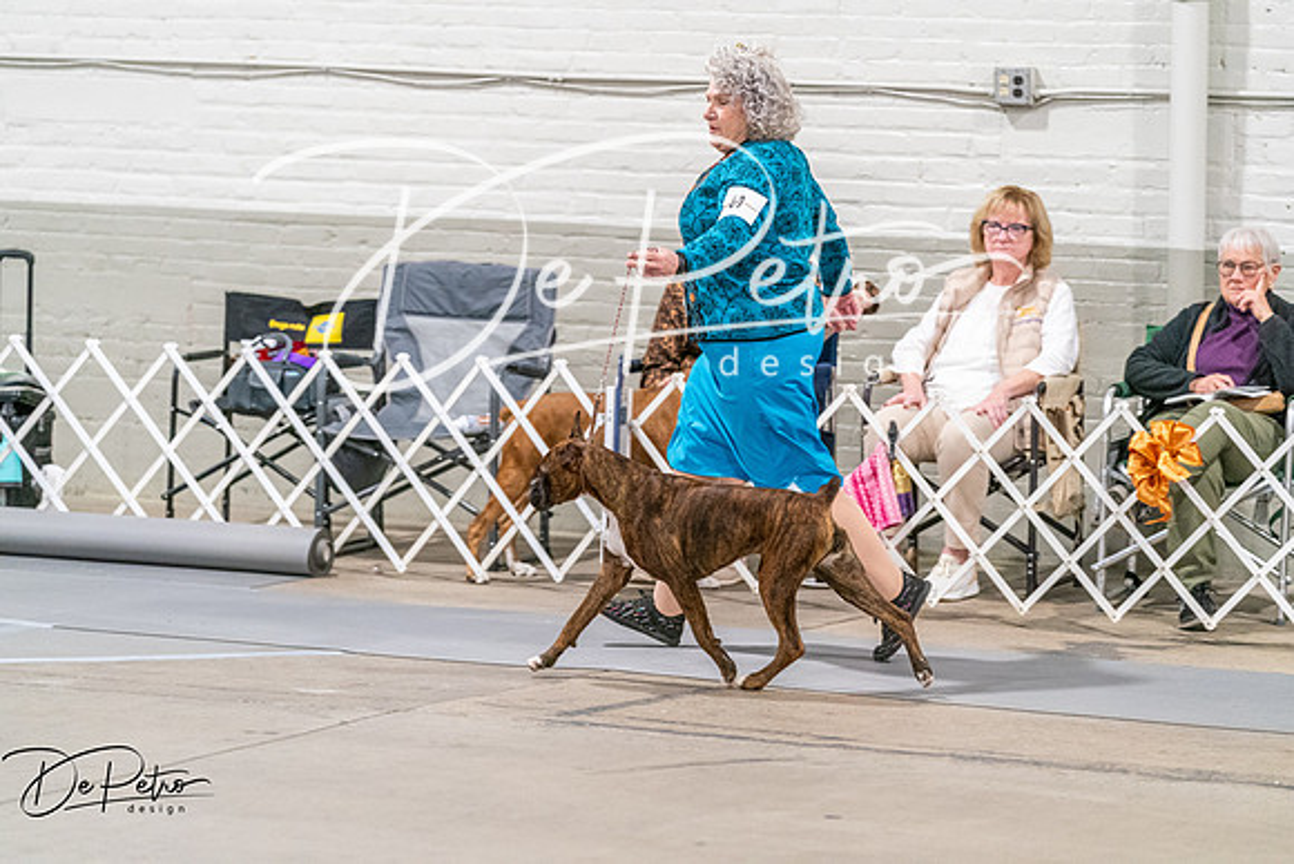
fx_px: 5105
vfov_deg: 9.7
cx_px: 647
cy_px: 432
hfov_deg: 14.4
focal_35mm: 142
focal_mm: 142
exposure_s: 1/250
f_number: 3.2
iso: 6400
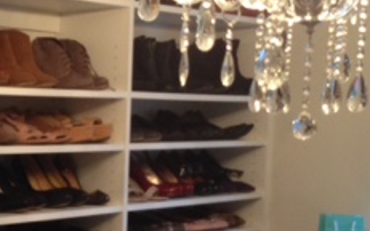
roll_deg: -0.9
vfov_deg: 13.3
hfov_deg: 20.8
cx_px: 6
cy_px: 228
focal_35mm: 97
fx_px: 977
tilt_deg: -7.8
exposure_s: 1/20
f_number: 2.4
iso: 100
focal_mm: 4.12
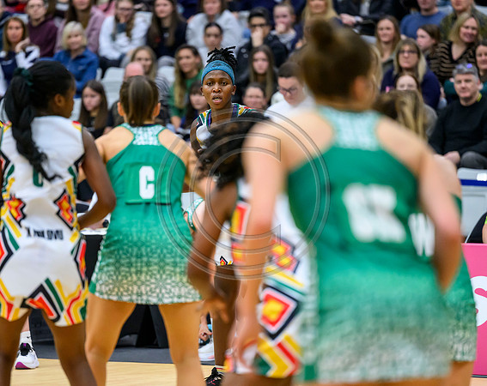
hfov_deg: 7.1
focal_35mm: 272
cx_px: 226
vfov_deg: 5.7
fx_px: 3904
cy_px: 234
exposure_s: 1/1000
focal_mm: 200
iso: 4000
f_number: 2.8
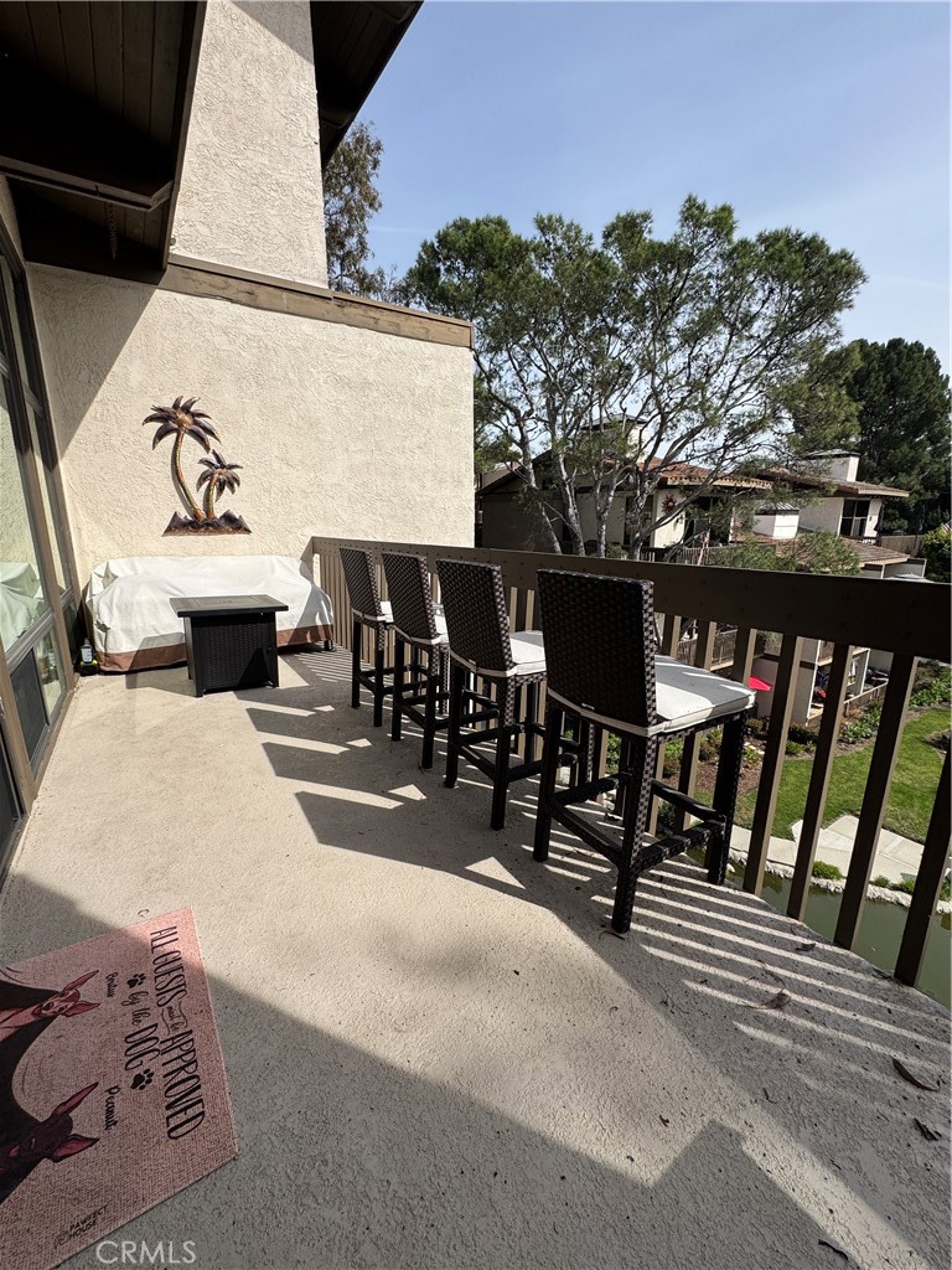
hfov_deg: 85.7
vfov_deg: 102.1
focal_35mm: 14
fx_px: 513
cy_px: 635
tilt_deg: -13.3
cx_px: 476
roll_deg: +0.6
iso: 50
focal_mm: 2.22
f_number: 2.2
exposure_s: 1/2146
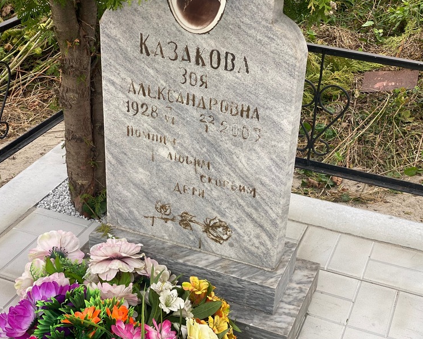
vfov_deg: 27.6
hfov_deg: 34.1
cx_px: 208
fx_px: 689
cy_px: 169
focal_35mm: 55
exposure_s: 1/130
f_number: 2
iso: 20
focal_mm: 6
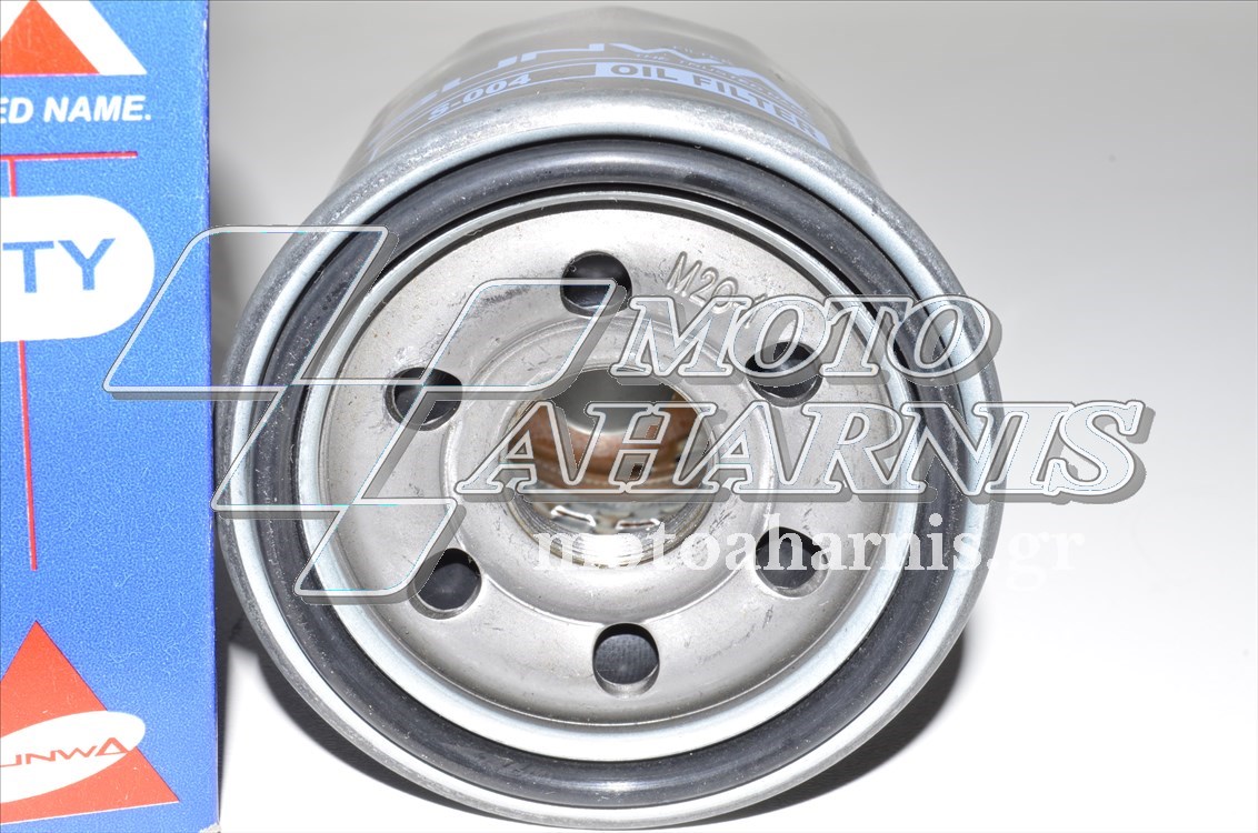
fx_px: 1988
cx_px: 629
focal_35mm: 57
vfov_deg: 23.7
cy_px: 416
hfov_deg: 35.1
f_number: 18
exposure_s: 1/80
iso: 160
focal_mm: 38
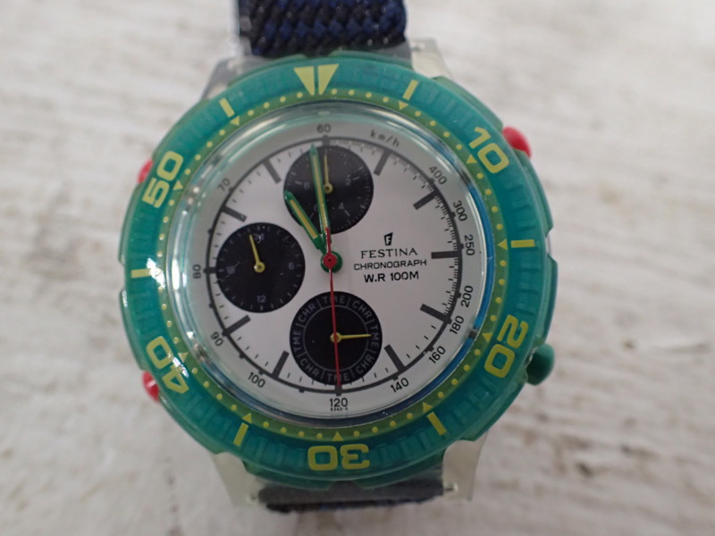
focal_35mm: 30
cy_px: 268
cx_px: 358
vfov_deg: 46.8
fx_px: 620
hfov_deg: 60.0
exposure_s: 1/125
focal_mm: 5.5
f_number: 2.3
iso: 800
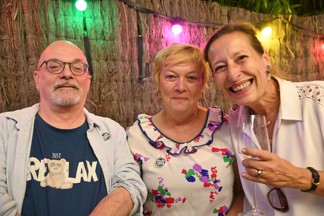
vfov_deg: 38.8
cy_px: 108
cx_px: 162
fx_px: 306
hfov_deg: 55.8
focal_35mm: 34
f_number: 4
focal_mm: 34
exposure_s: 1/60
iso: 6400
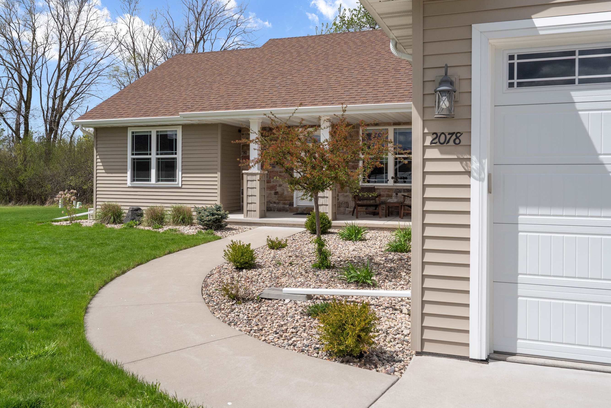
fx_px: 526
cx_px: 289
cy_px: 177
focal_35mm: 31
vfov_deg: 42.2
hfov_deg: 60.3
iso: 640
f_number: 11
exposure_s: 1/400
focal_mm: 27
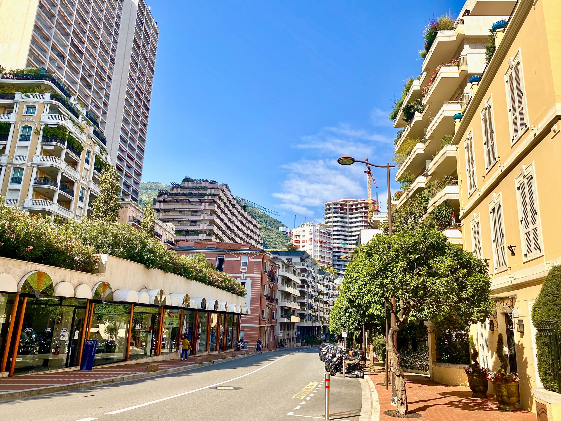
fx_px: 421
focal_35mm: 26
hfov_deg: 67.3
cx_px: 280
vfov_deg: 53.1
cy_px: 210
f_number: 1.8
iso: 32
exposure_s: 1/2625
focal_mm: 4.25
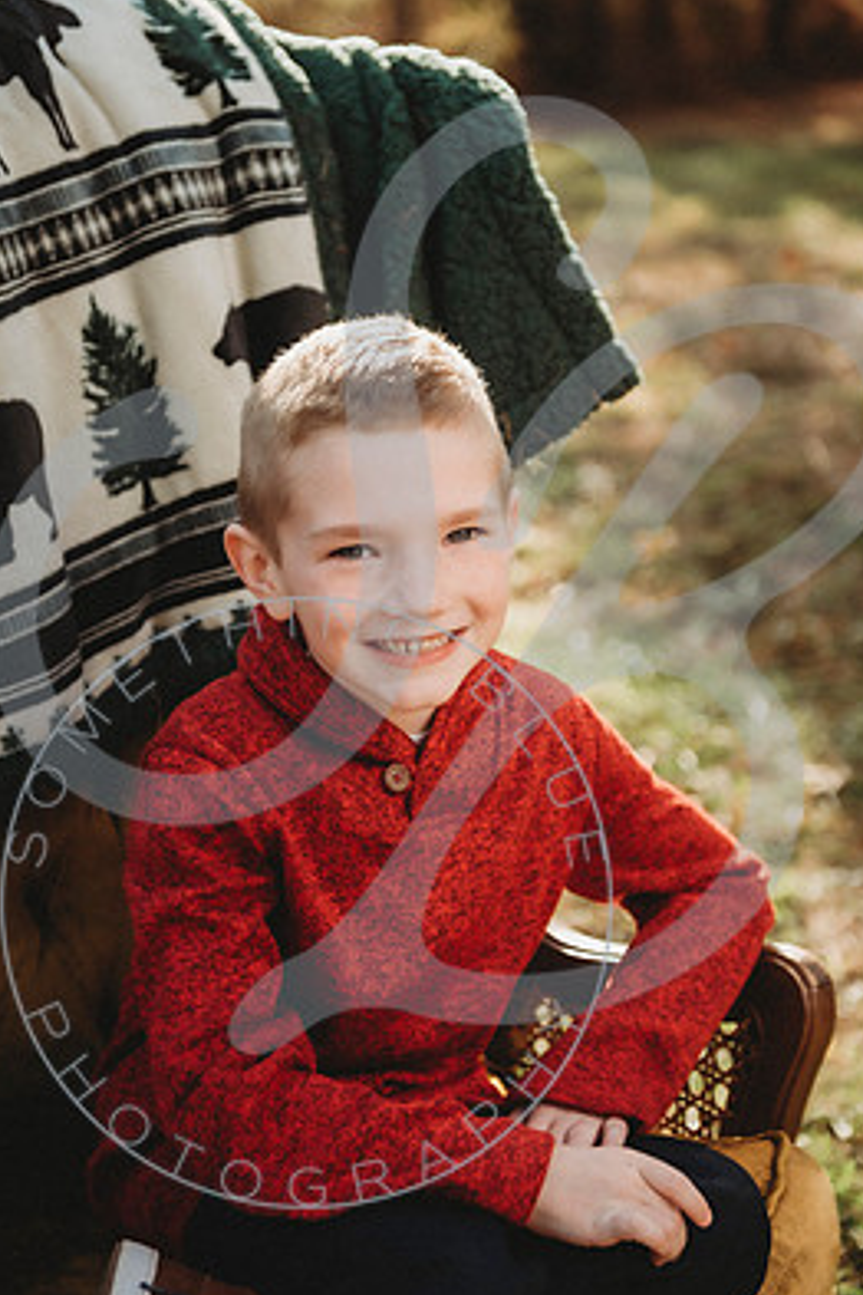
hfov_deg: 19.2
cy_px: 652
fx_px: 2553
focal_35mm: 71
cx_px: 455
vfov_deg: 28.5
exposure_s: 1/400
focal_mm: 62
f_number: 2.8
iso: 100
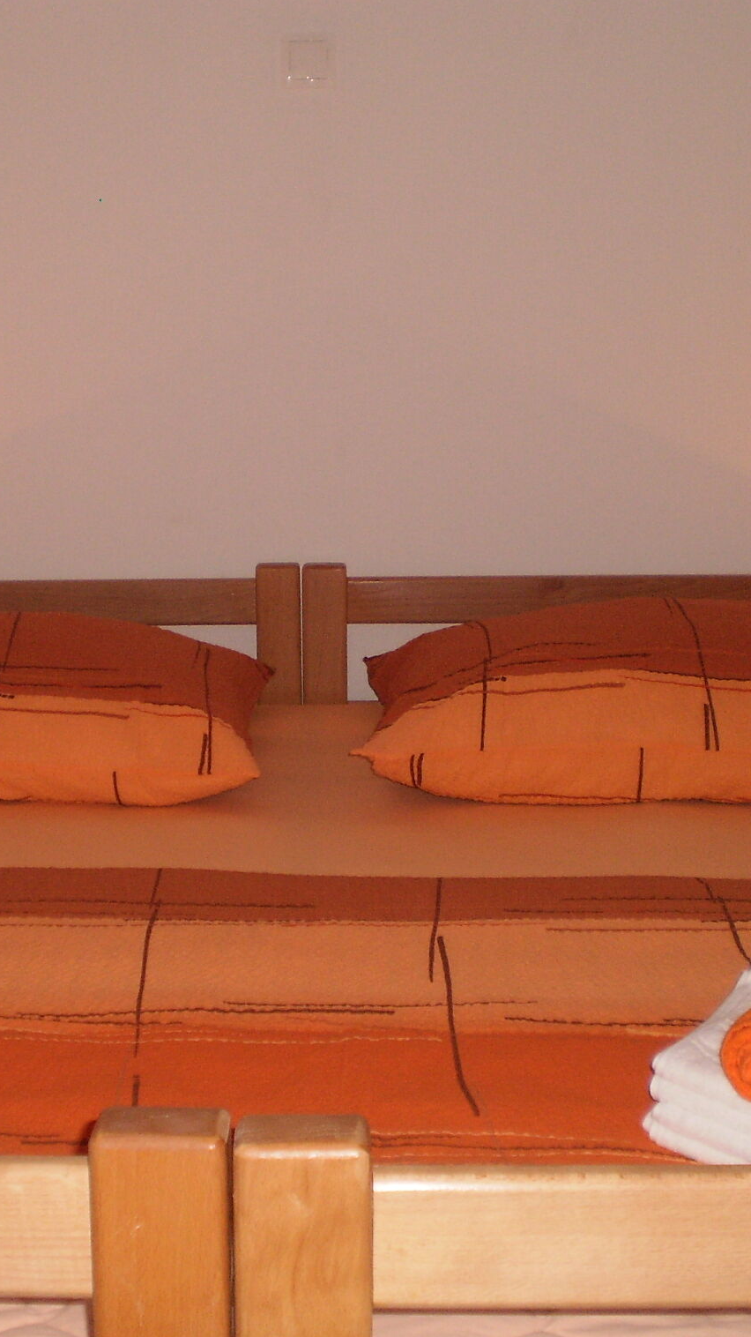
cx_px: 286
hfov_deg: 22.6
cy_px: 675
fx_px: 1878
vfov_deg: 39.2
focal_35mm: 53
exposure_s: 1/30
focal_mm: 6.3
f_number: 3.1
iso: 125
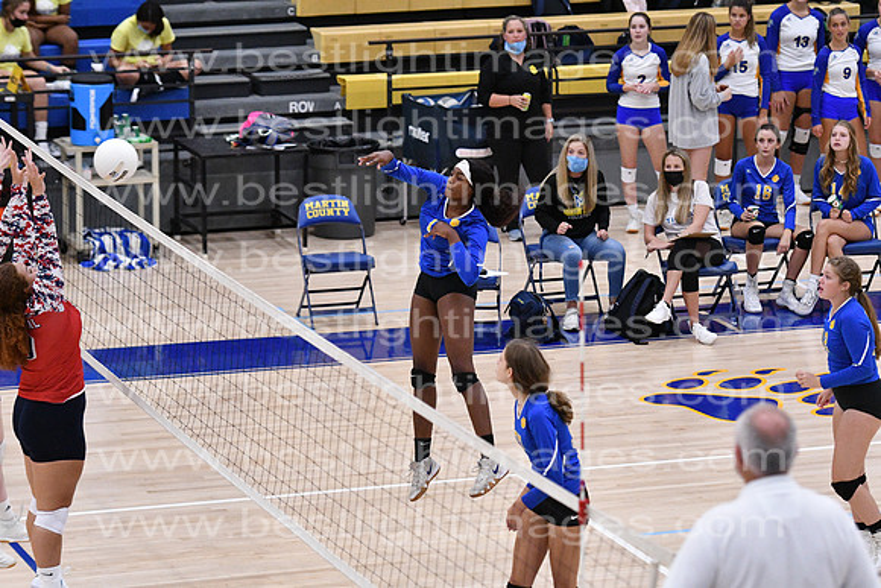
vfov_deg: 8.3
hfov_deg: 12.4
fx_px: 4039
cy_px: 294
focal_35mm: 165
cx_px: 440
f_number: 3.2
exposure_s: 1/1000
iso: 6400
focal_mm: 110
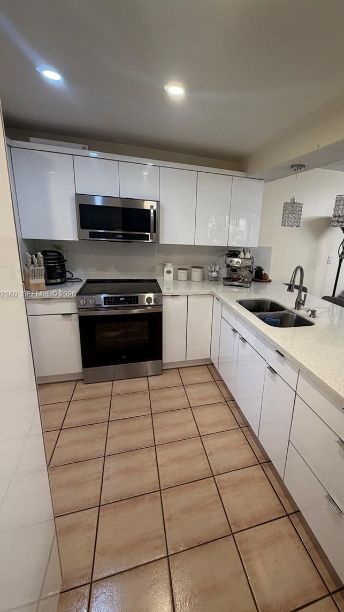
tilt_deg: -13.9
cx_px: 218
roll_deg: -3.9
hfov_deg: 65.9
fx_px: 260
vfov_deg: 99.3
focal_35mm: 16
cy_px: 295
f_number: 2.2
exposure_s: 1/60
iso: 160
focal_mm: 2.22
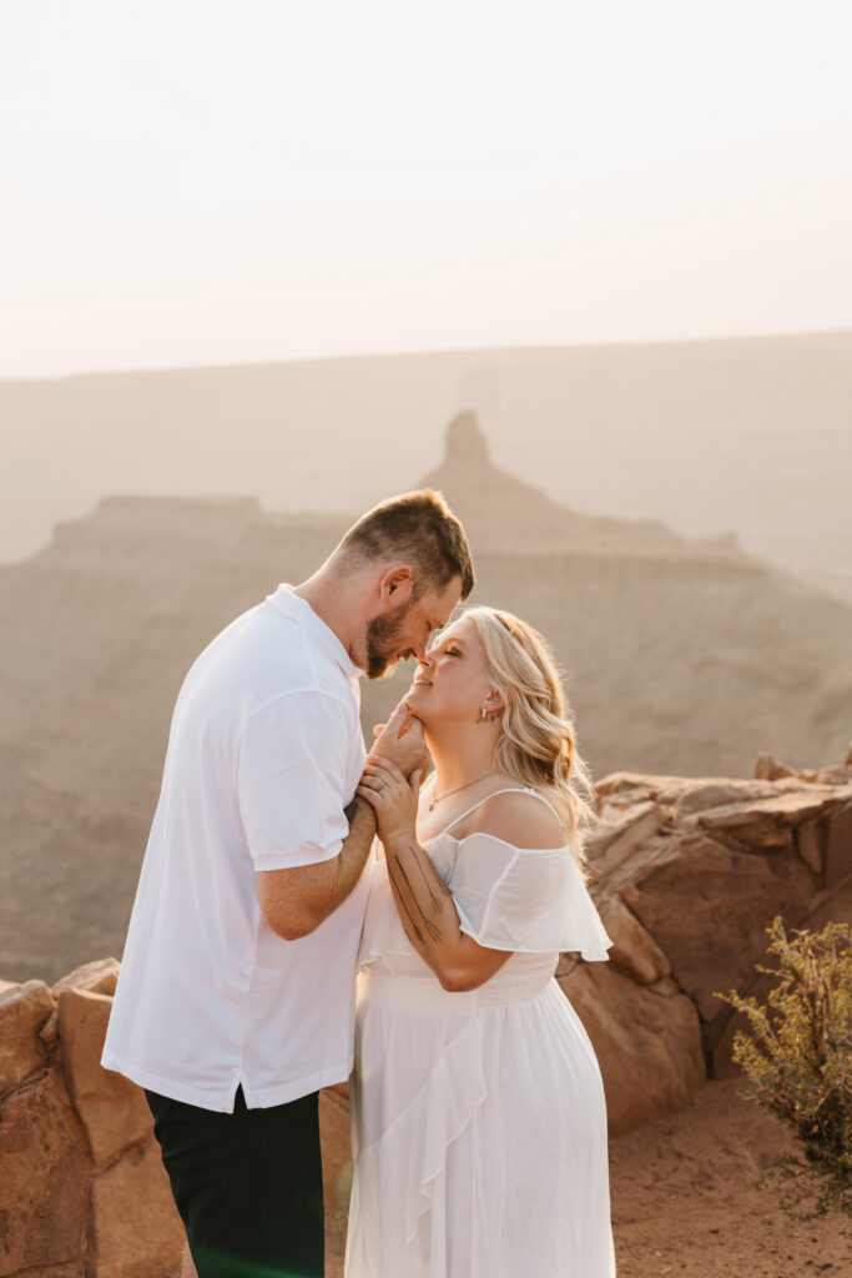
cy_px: 639
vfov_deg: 39.6
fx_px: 1774
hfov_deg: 27.0
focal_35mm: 50
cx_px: 426
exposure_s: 1/1000
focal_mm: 50
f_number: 3.5
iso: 200
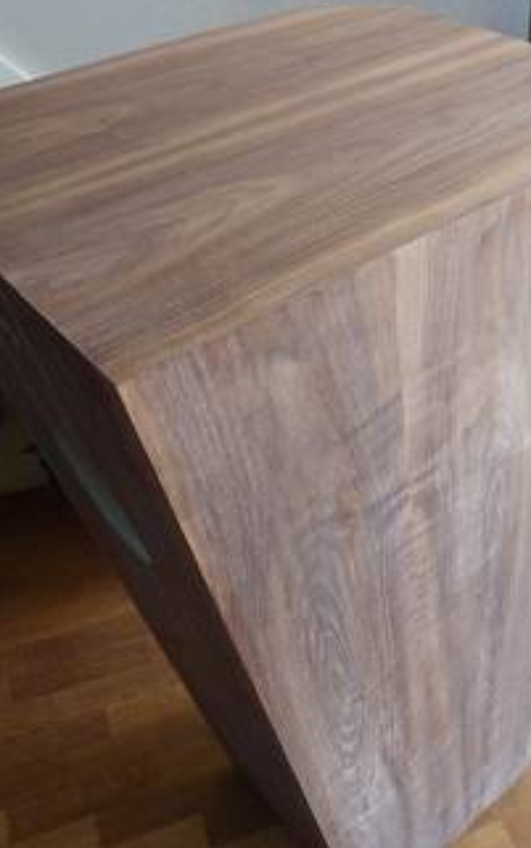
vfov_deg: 58.0
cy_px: 470
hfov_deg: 38.0
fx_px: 763
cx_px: 349
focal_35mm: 33
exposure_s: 1/30
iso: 400
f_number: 3.3
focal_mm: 4.1
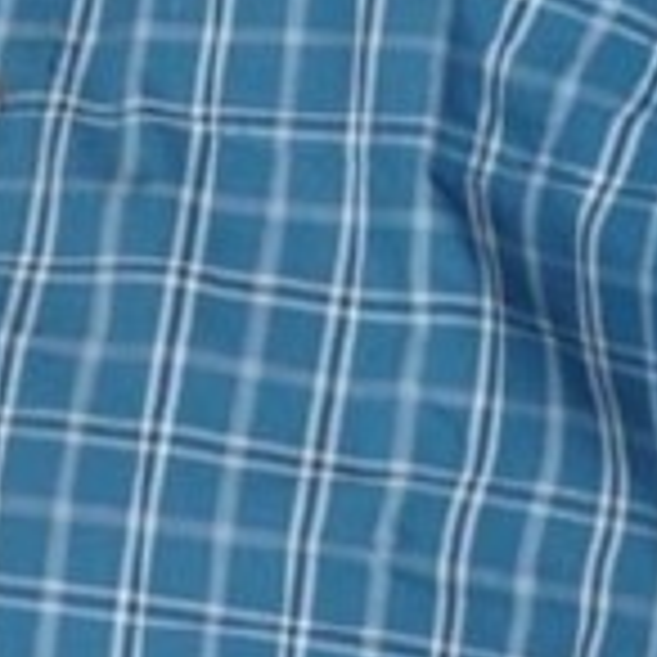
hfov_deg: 3.5
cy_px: 1465
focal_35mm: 499
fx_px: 10715
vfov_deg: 3.5
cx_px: -585
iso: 400
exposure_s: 1/125
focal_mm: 38
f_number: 10
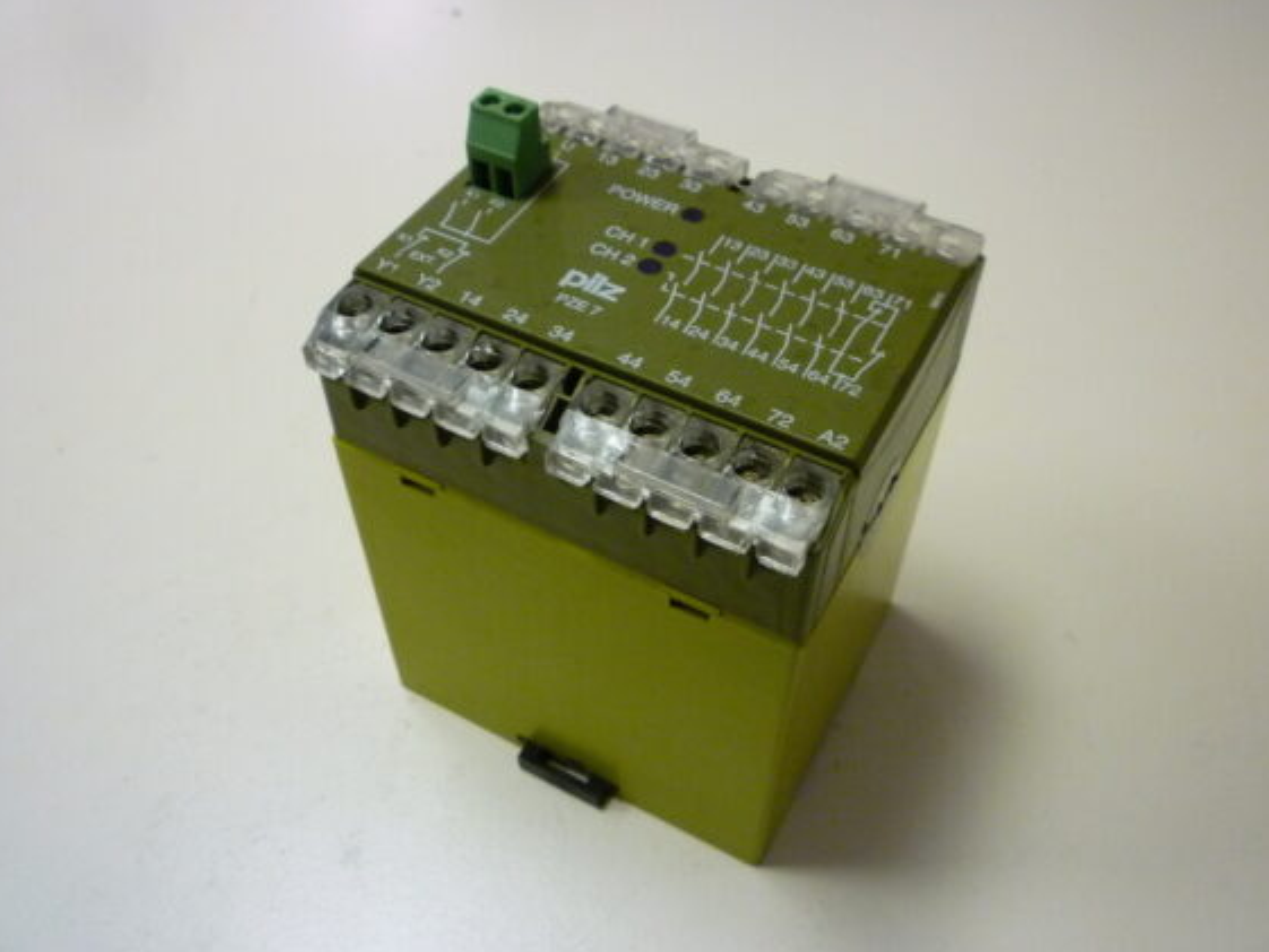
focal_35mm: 31
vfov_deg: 45.5
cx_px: 656
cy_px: 468
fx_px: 1137
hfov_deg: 58.3
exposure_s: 1/30
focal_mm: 5.2
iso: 400
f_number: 3.3
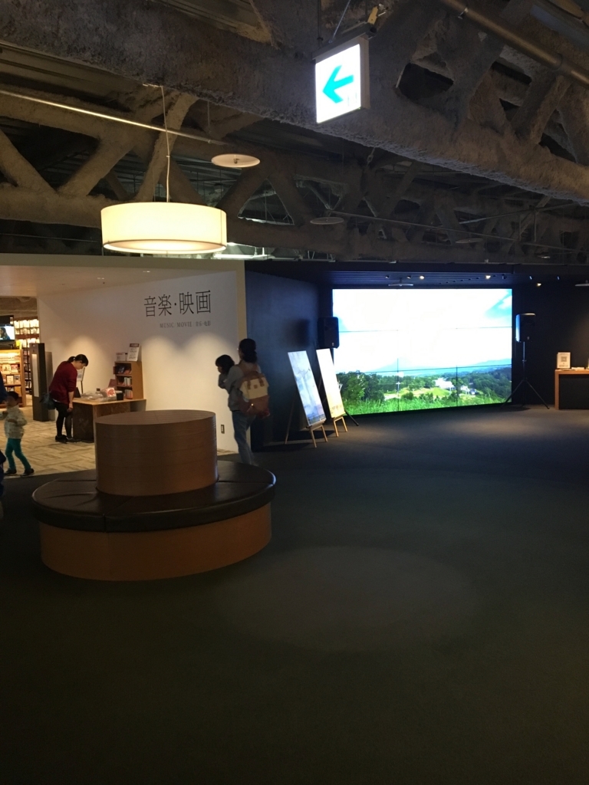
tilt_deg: -5.0
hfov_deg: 48.2
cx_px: 294
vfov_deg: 61.7
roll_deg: +1.8
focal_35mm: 29
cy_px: 392
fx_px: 658
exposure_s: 1/30
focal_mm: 4.15
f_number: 2.2
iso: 200
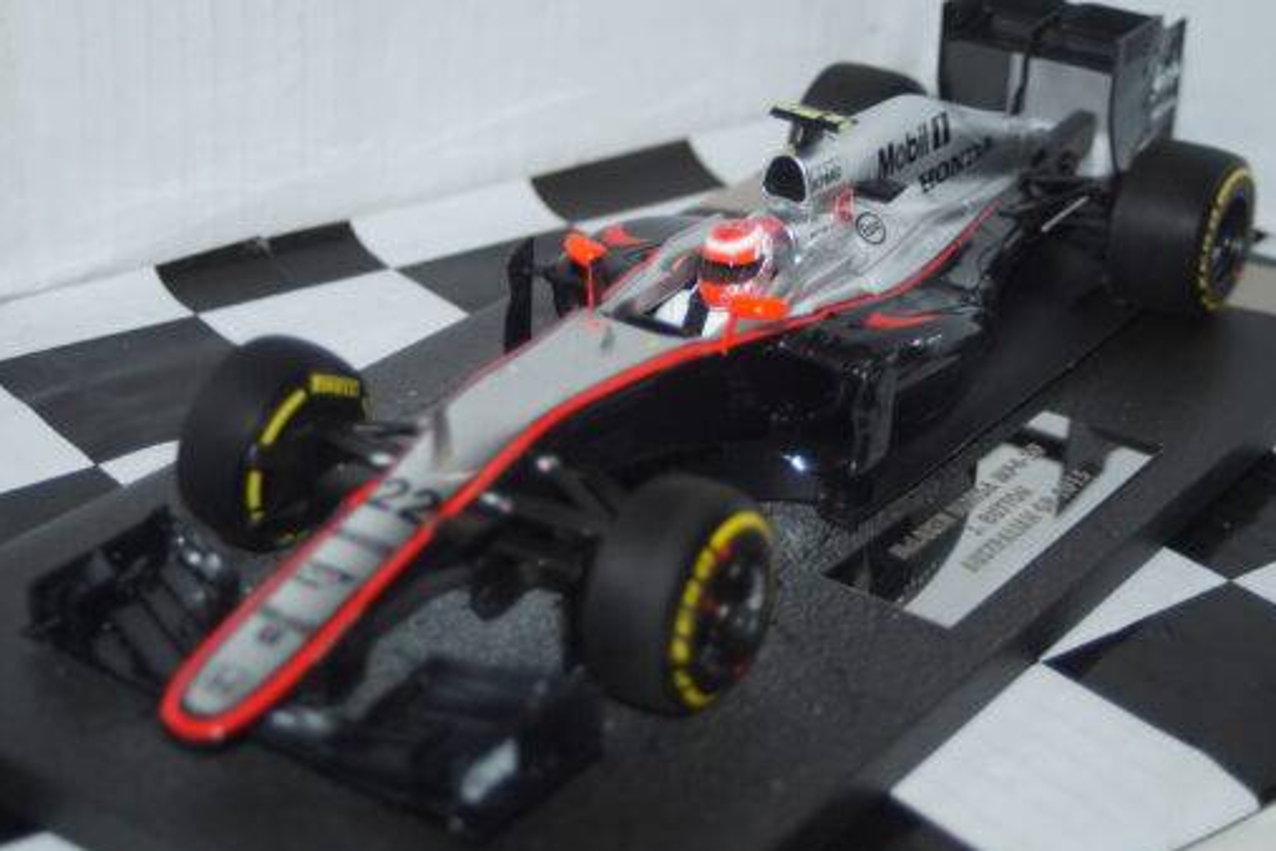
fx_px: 2516
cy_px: 380
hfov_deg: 28.5
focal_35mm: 71
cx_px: 629
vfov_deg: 19.2
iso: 160
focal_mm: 40
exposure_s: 1/60
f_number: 4.5
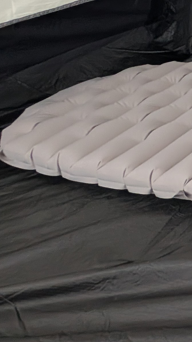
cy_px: 123
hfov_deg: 11.7
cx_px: 567
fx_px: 407
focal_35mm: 45
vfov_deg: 45.0
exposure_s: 1/24
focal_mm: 2.23
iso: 290
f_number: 1.95
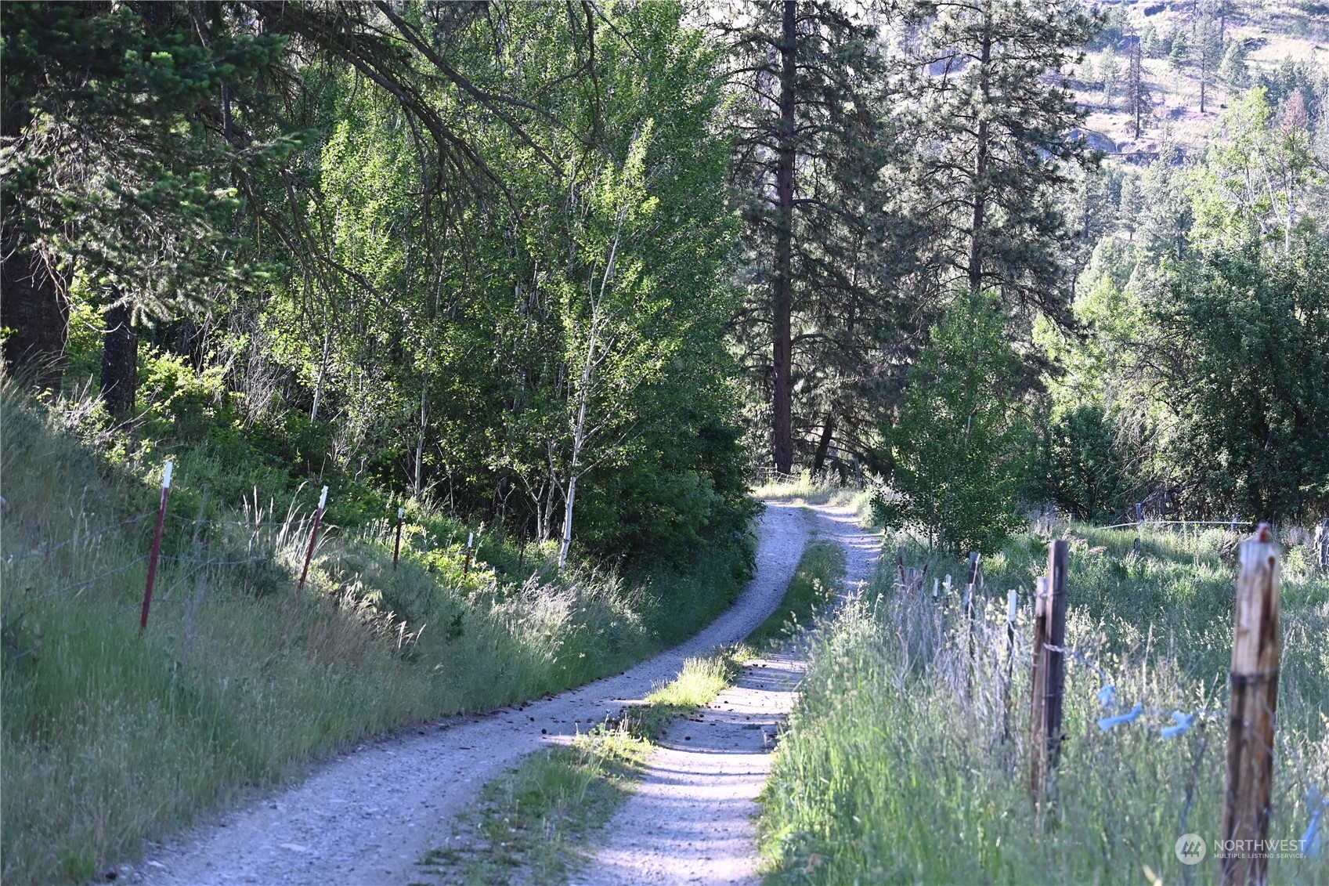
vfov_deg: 11.9
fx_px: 4263
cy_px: 443
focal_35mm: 116
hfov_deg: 17.7
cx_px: 664
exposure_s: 1/1000
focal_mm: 77
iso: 1250
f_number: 4.8
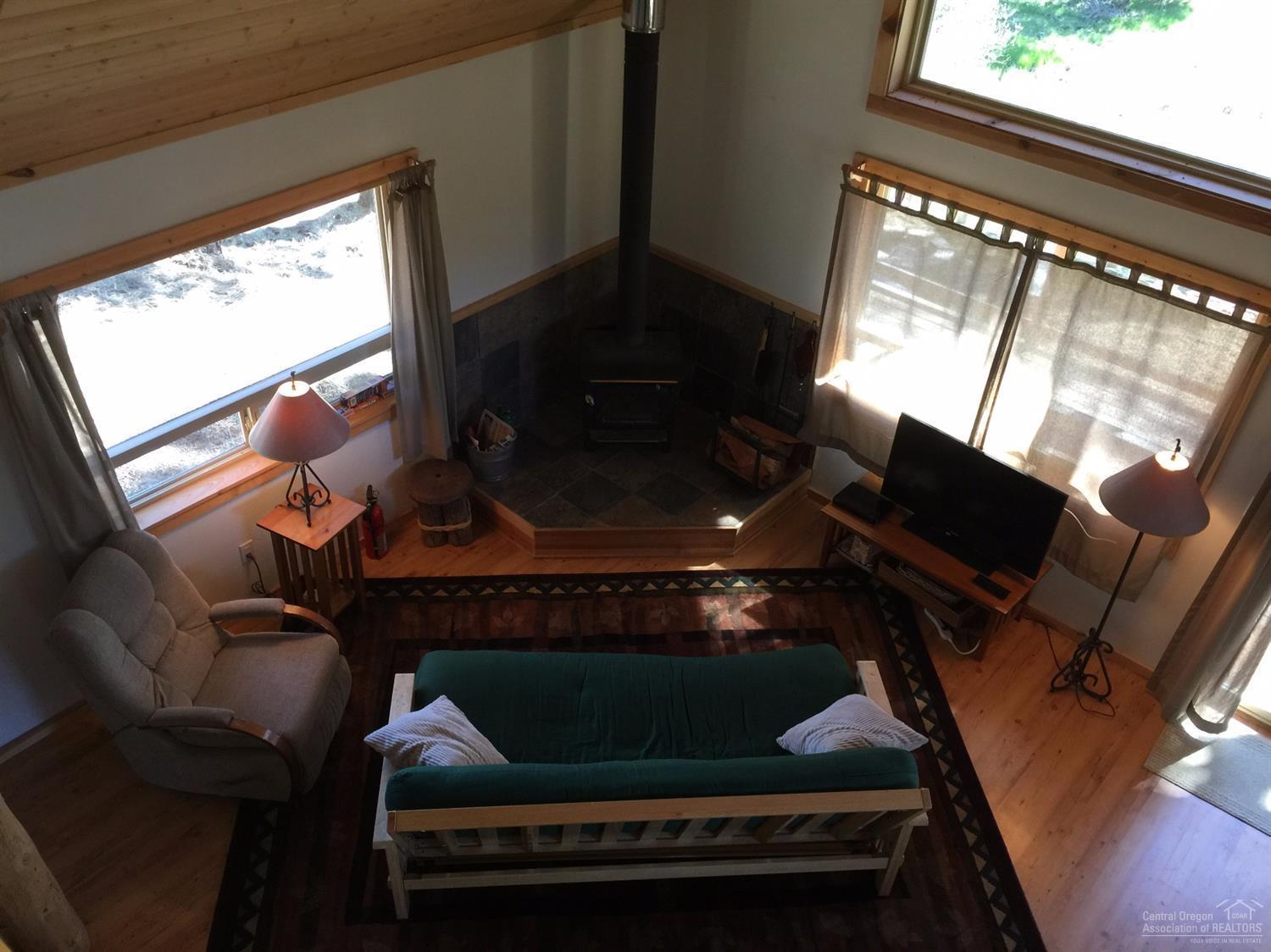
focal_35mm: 29
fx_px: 1064
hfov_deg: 61.7
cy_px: 476
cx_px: 636
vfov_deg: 48.2
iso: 40
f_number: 2.2
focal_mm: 4.15
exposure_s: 1/30
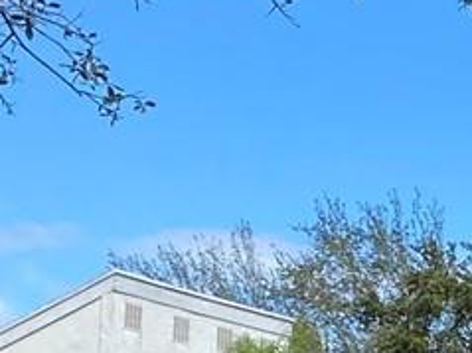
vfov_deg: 8.1
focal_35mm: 174
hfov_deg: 9.7
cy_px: 722
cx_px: 1232
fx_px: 2371
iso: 32
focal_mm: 4.25
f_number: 1.8
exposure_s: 1/1157
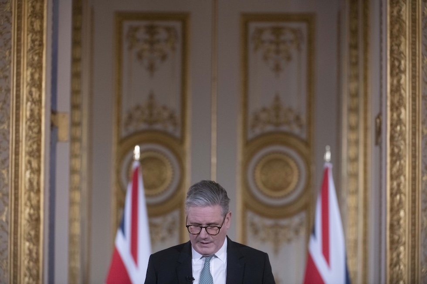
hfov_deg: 10.3
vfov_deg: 6.9
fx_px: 2372
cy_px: 142
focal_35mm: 200
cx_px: 214
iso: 2500
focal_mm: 200
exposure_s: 1/250
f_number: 4.5
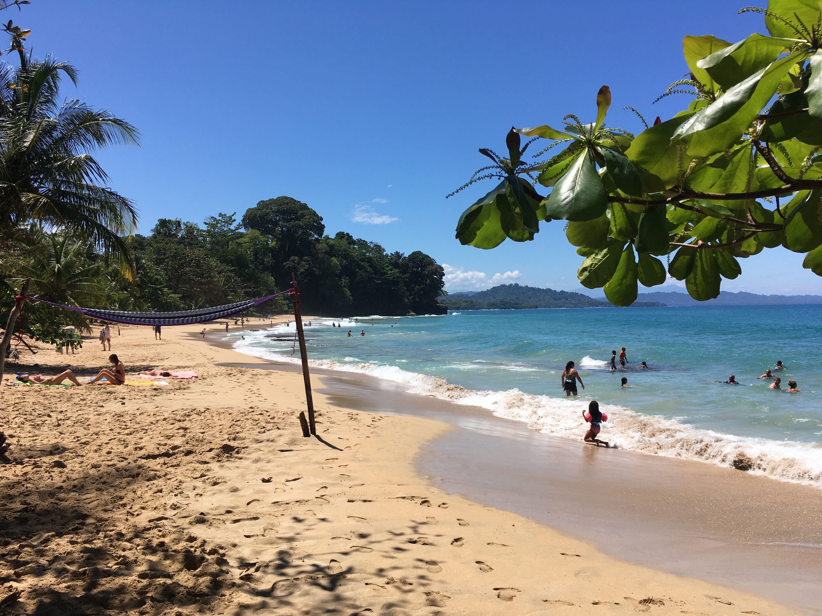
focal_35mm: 29
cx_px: 411
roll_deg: +0.5
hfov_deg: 61.7
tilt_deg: -1.3
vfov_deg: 48.2
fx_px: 689
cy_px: 308
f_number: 2.2
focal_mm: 4.15
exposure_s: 1/2024
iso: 25
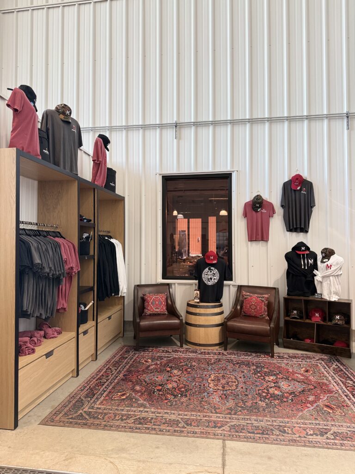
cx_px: 178
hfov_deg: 56.8
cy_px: 237
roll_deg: -0.4
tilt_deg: +3.0
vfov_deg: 71.6
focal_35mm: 24
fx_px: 328
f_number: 1.78
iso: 200
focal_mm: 6.76
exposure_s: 1/92
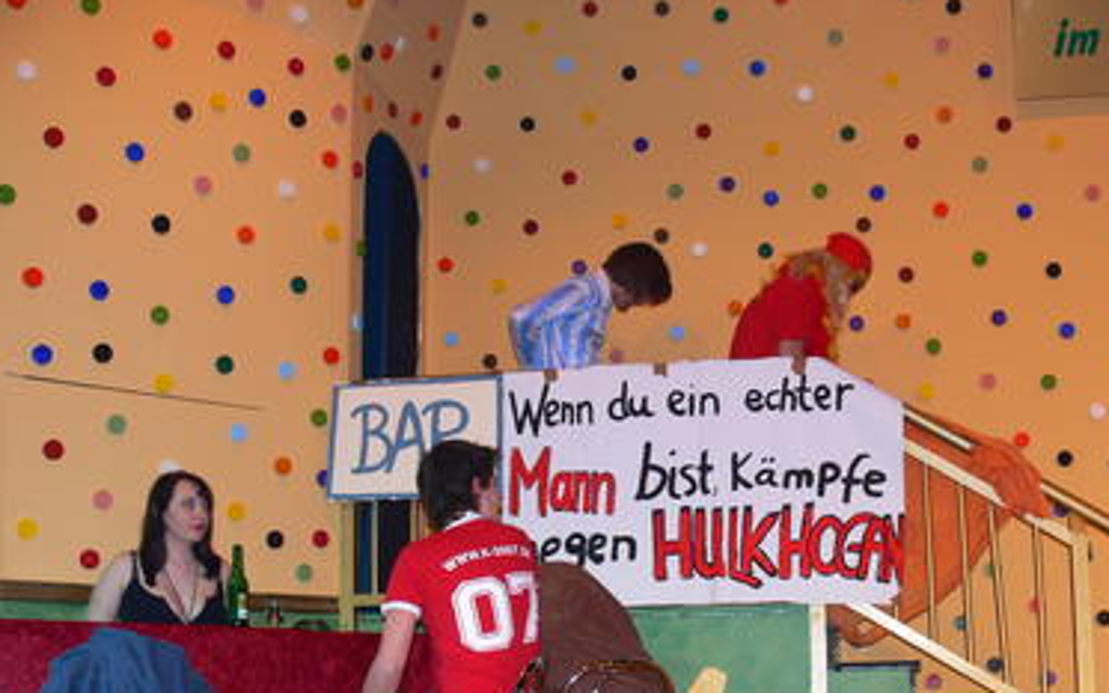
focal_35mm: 47
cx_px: 648
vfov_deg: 27.1
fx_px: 1420
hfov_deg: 42.5
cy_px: 497
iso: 100
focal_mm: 7.4
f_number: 2.8
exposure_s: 1/30
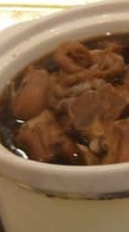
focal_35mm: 98
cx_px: 166
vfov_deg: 21.8
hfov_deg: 12.0
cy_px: 139
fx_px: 599
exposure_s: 1/30
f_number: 2.8
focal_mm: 6.2
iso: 320
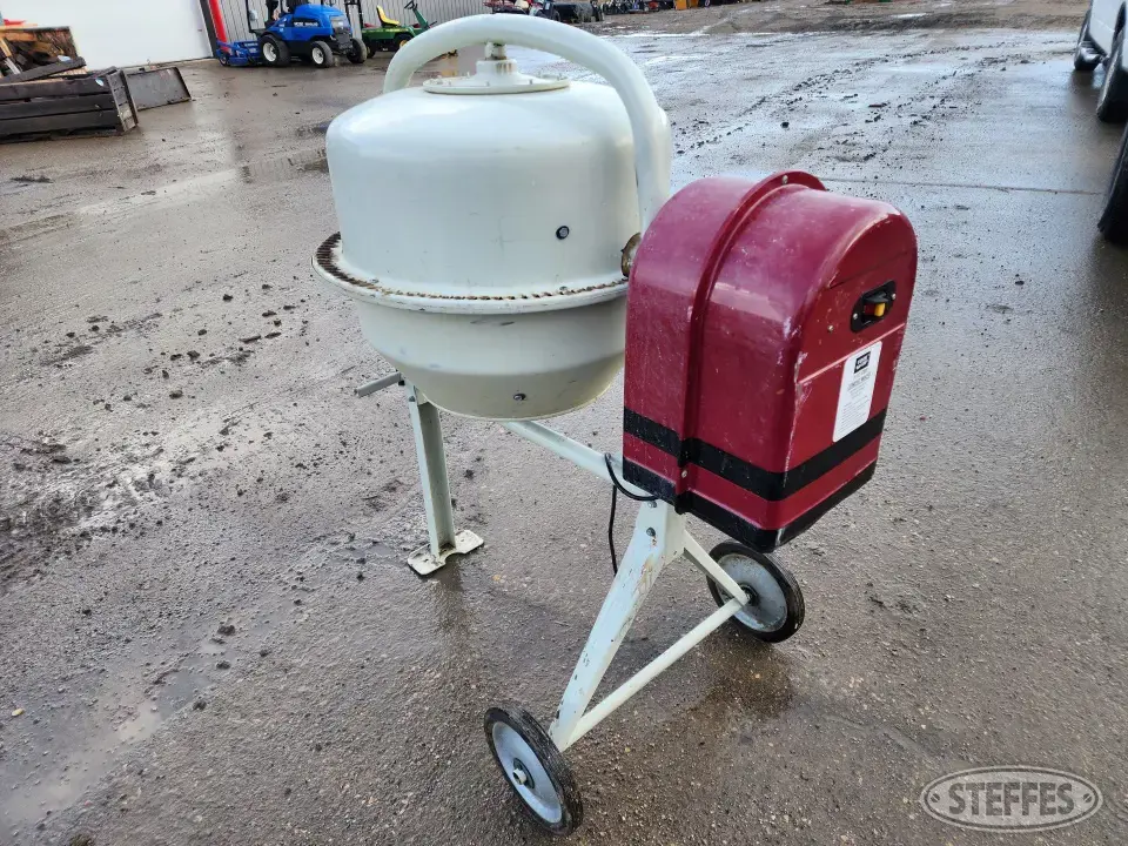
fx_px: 749
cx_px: 564
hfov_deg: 73.9
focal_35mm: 23
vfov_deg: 58.9
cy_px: 423
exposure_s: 1/180
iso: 20
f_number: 1.8
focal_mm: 6.4
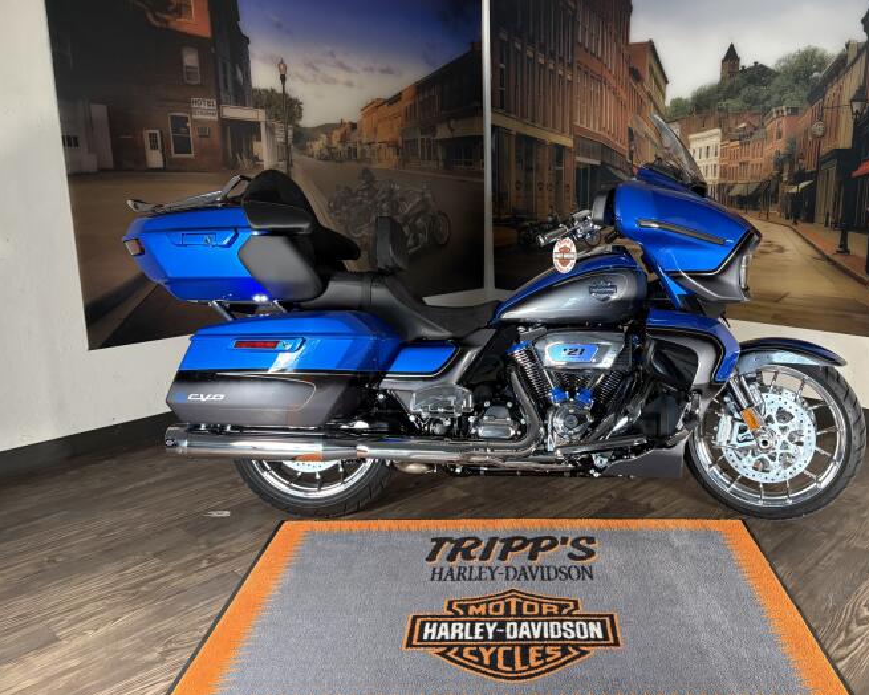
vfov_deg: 47.1
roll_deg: +0.9
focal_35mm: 31
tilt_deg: -13.0
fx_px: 797
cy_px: 355
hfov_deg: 56.7
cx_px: 527
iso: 320
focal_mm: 5.96
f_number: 1.6
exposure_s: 1/60
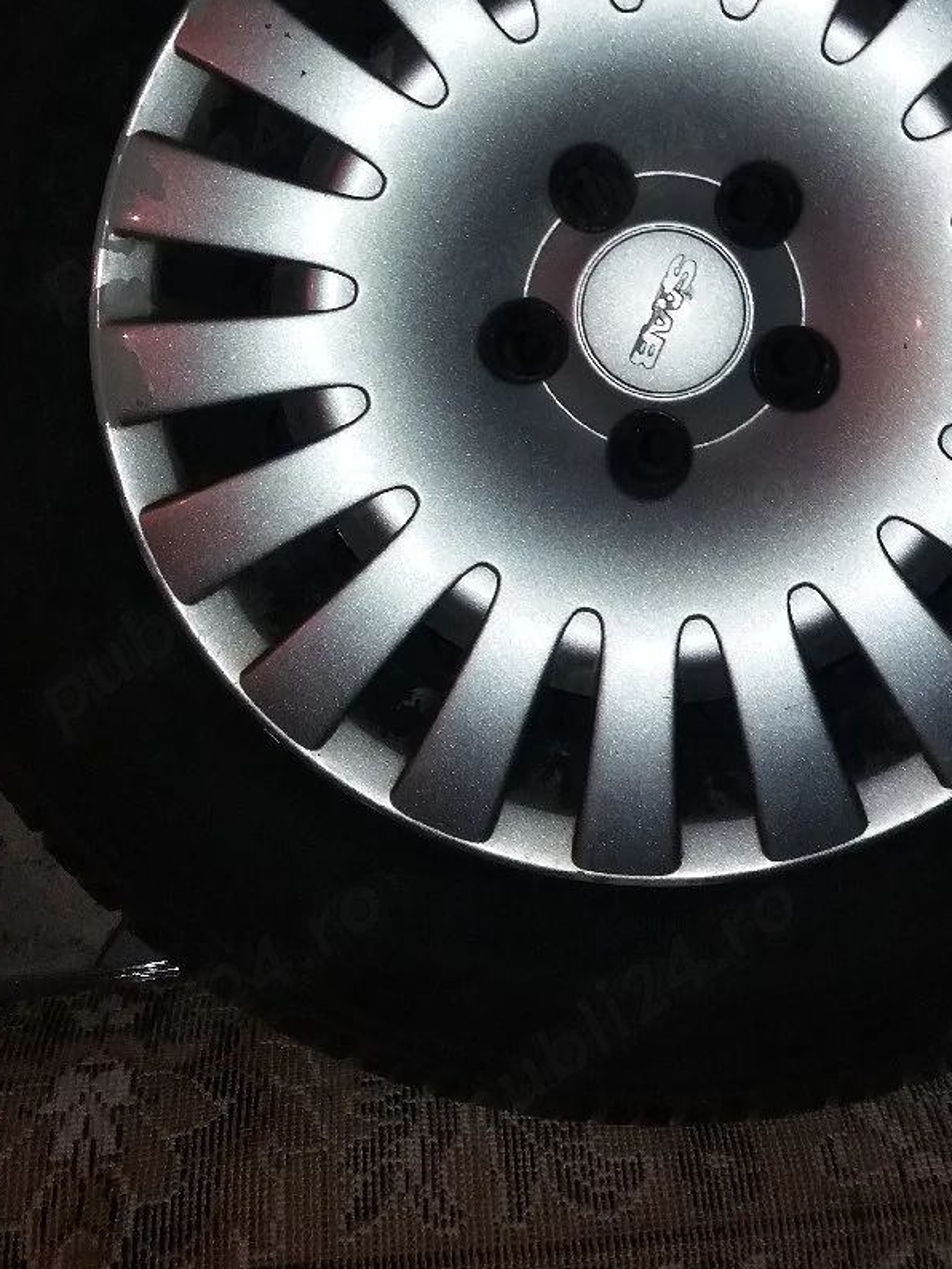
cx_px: 730
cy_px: 244
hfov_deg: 30.3
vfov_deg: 38.8
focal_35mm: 47
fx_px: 1723
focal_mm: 3.7
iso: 64
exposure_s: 1/69.4
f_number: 1.9
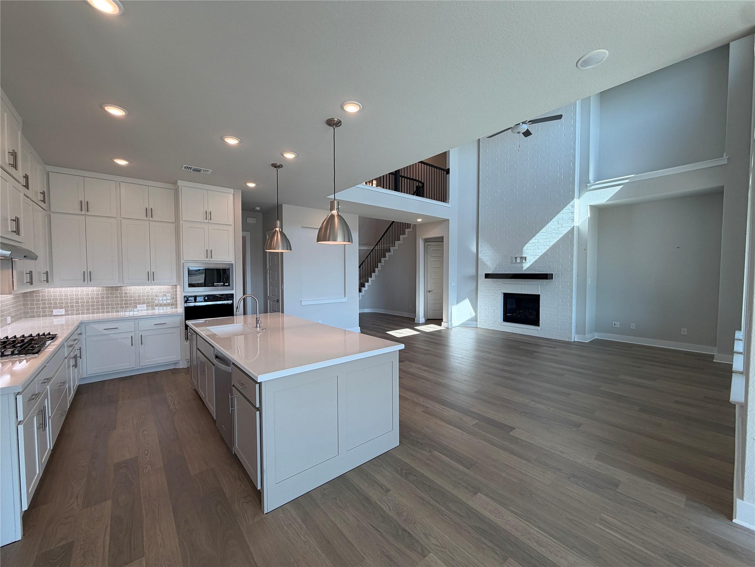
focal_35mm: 14
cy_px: 284
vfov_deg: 85.7
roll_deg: +0.8
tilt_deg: -1.4
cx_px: 378
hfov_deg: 102.1
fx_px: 305
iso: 50
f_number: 2.2
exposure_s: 1/137
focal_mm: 2.22
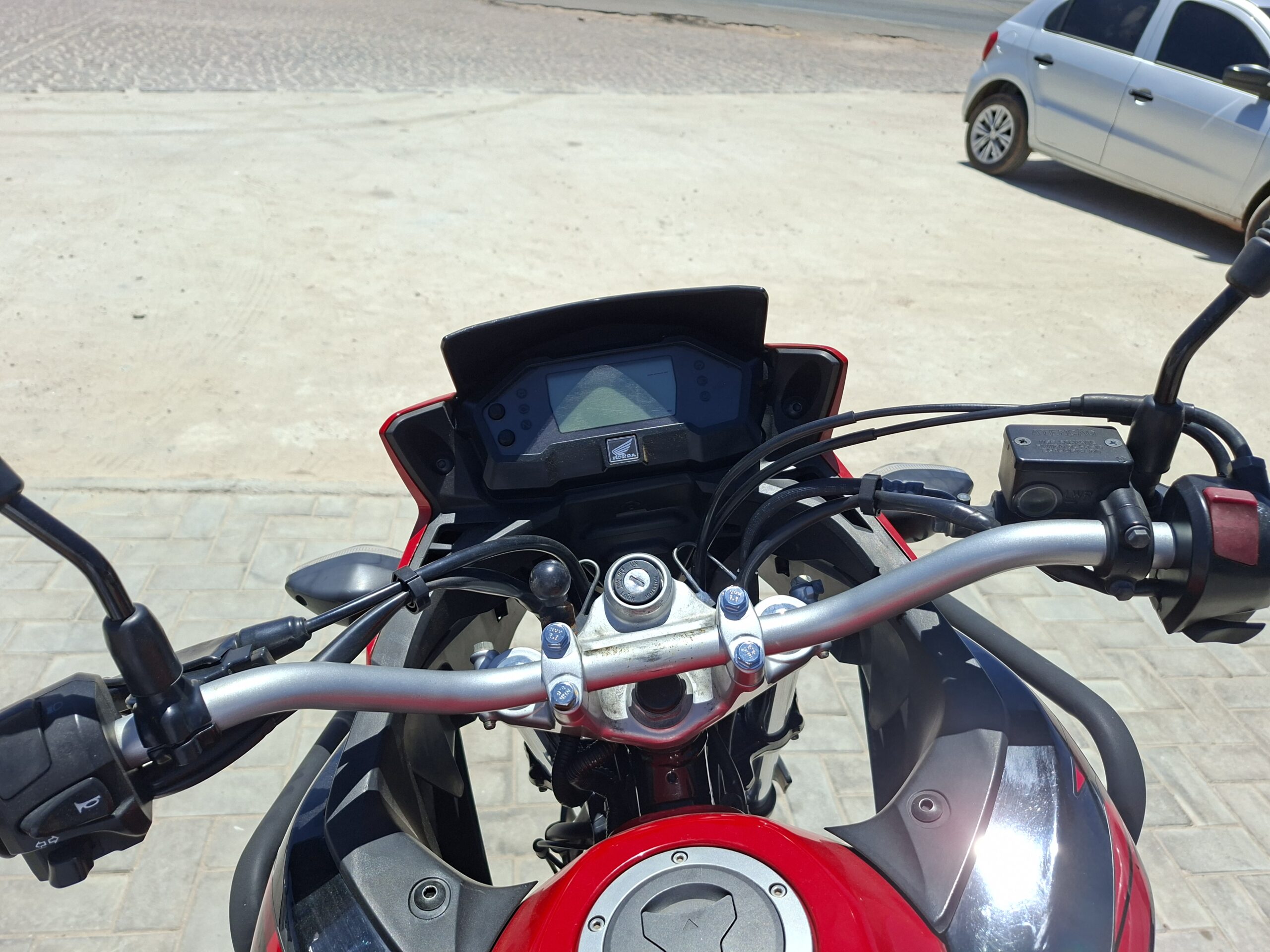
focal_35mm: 23
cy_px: 476
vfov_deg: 58.9
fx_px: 844
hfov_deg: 73.9
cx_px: 635
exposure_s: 1/2865
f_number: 1.8
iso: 50
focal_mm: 5.54
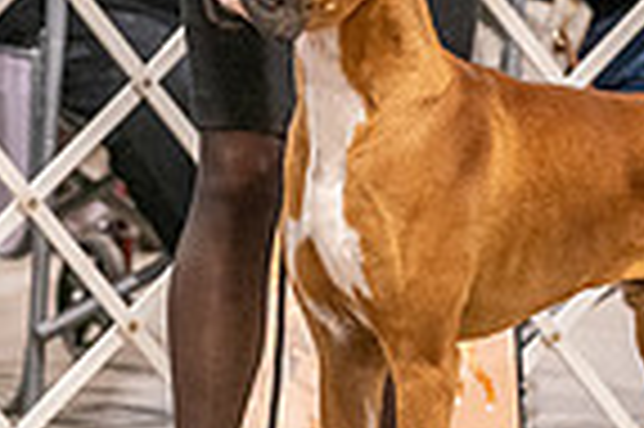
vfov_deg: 2.1
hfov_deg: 3.2
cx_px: 392
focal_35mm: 655
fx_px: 11704
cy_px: -115
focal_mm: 161
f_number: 3.2
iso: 6400
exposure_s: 1/250
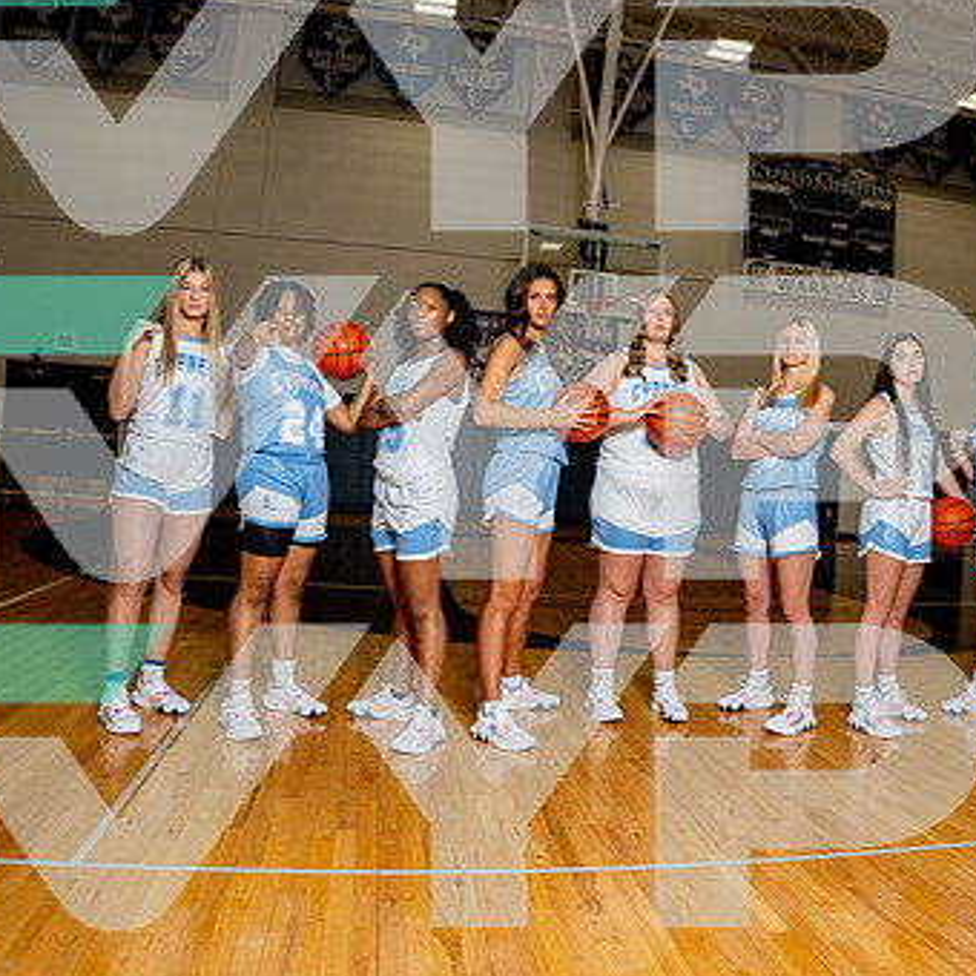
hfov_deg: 55.0
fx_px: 925
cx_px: 609
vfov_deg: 55.5
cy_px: 429
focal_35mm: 29
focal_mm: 20
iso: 400
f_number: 8
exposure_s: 1/250
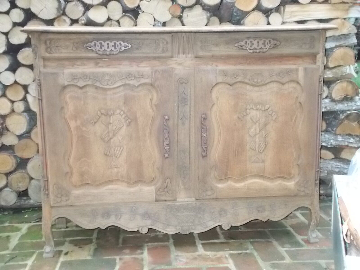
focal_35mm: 44
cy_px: 135
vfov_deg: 32.9
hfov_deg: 42.9
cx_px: 180
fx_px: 458
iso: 720
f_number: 4.2
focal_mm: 7.9
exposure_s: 1/30
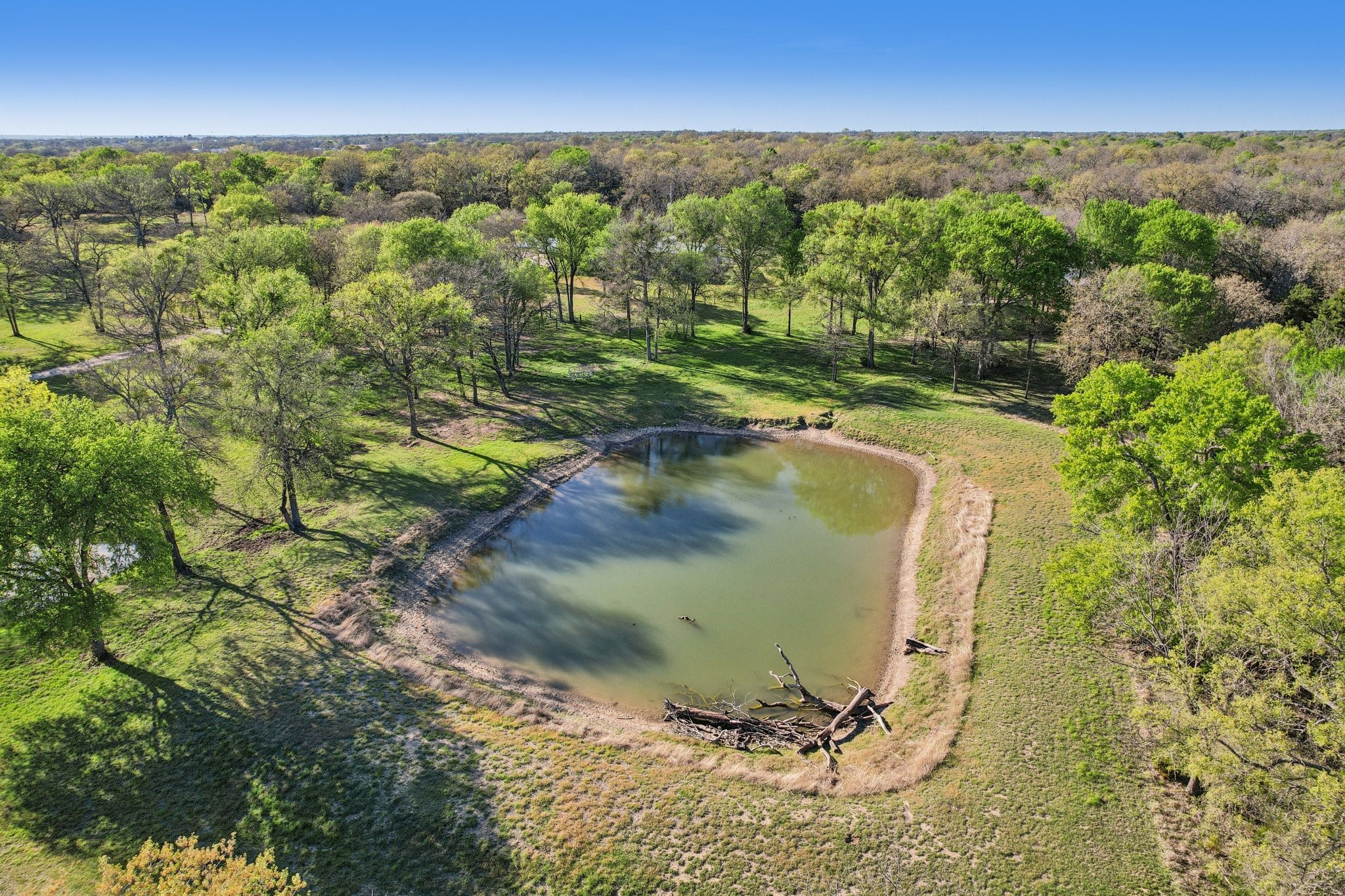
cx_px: 672
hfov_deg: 78.6
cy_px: 448
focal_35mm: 22
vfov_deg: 57.2
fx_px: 822
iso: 100
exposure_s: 1/1500
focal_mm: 8.4
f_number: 2.8
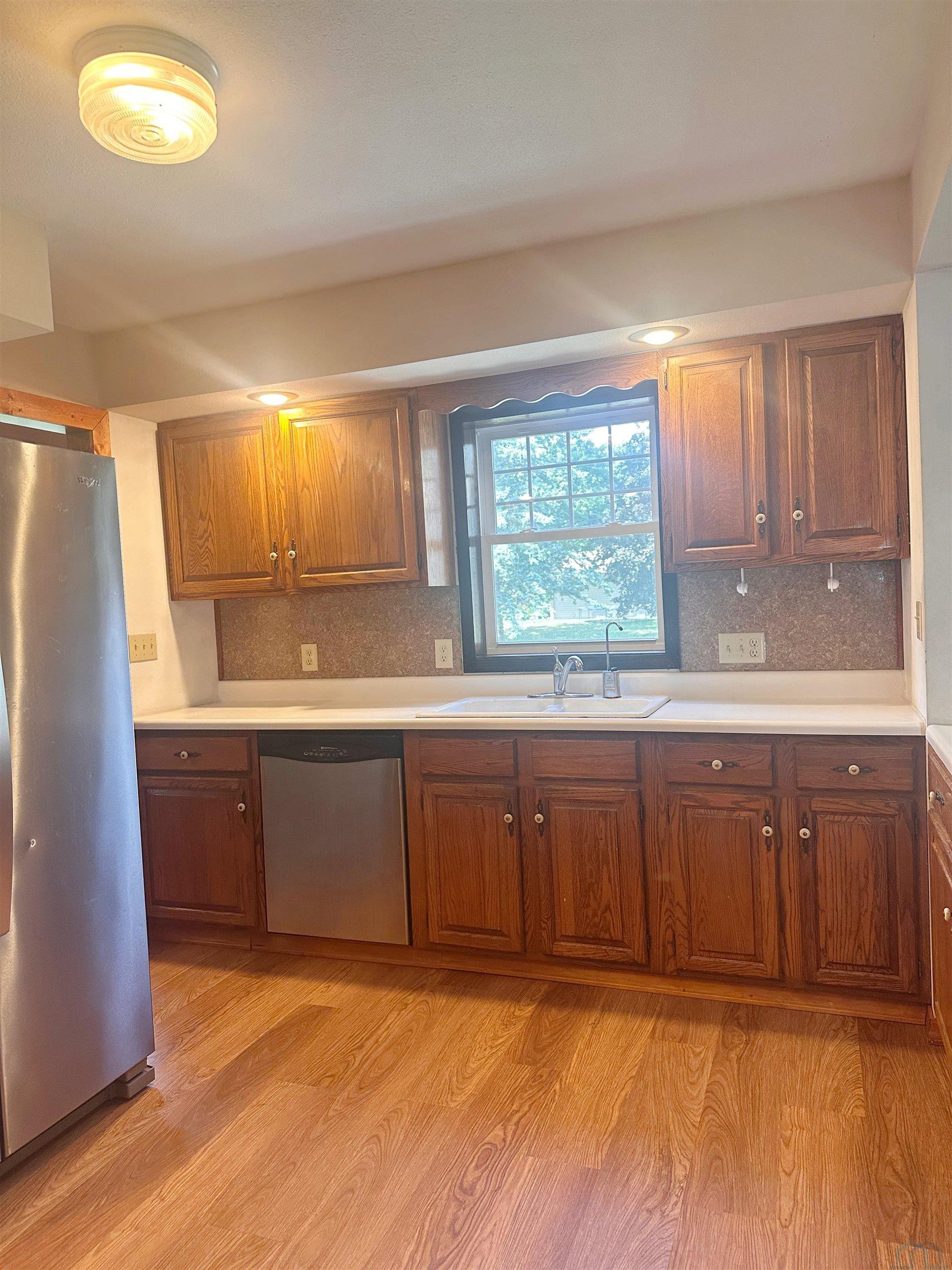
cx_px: 476
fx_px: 880
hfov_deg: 56.8
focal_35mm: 24
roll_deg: +2.4
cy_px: 635
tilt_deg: -1.5
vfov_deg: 71.6
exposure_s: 1/120
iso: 200
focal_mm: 6.86
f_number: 1.78
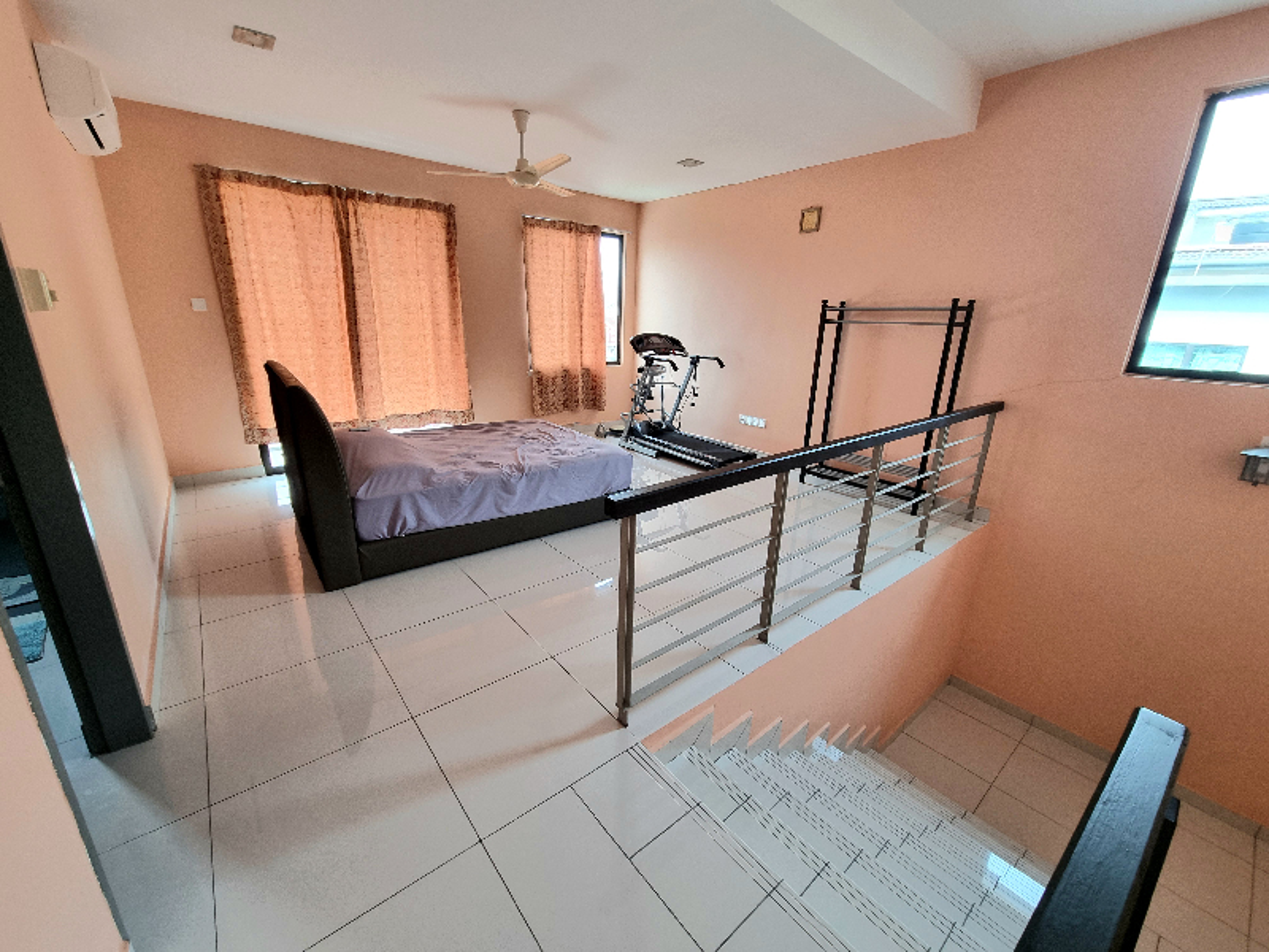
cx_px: 634
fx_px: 477
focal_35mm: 13
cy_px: 476
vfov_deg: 89.9
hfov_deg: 106.2
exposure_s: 1/50
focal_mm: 2.2
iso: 100
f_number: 2.2
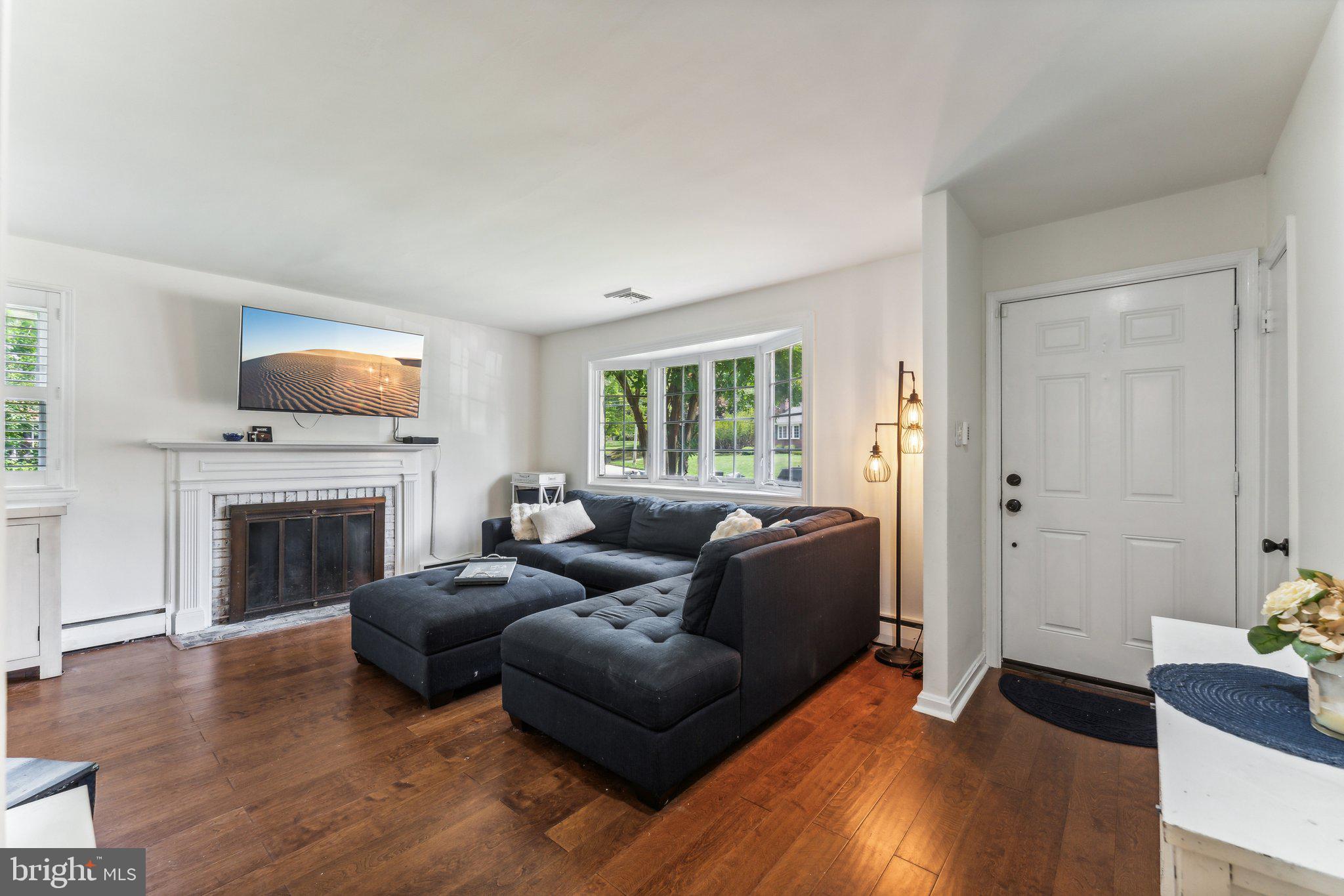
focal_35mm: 14
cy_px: 448
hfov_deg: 104.3
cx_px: 672
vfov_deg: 81.2
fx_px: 523
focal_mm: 14
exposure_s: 1/25
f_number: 8
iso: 500
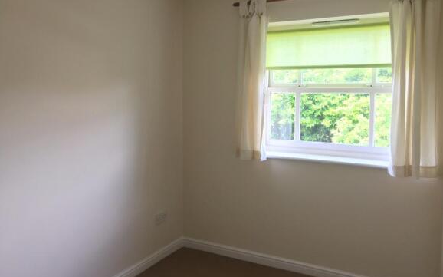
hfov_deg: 61.2
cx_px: 223
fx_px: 374
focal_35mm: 31
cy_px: 118
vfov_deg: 40.5
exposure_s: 1/30
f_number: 2.2
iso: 50
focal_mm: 4.15
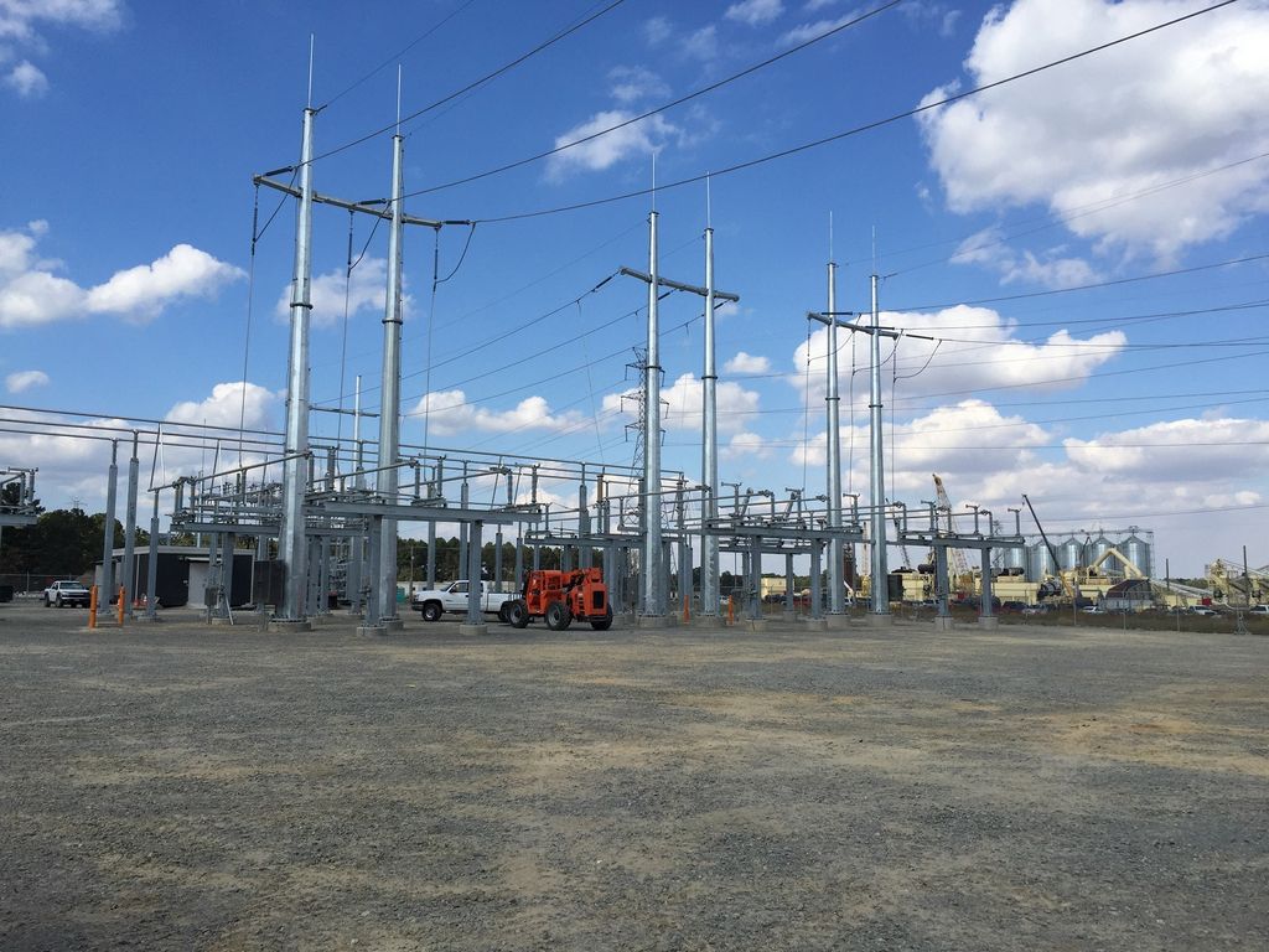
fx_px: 1063
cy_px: 476
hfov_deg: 61.7
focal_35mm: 29
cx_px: 634
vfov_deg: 48.2
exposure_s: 1/2639
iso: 32
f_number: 2.2
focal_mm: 4.15
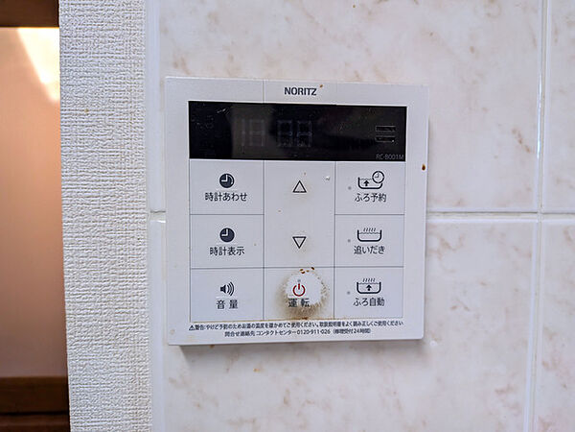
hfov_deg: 71.6
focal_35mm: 24
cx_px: 288
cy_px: 216
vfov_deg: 56.8
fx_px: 399
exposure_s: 1/120
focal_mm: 4.53
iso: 281
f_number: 1.7
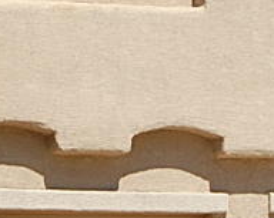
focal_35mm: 265
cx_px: 98
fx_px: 2146
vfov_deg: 5.8
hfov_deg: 7.3
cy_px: 51
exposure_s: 1/400
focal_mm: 24
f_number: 10
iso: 200
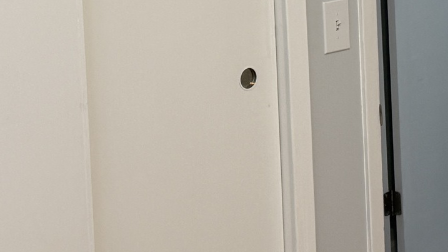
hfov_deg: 18.4
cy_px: -81
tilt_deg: -2.1
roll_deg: +1.9
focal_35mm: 112
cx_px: 490
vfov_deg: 10.6
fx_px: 1330
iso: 100
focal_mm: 6.76
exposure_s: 1/121
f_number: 1.78
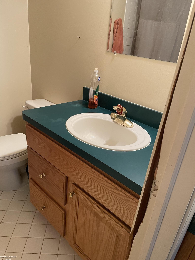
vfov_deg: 67.3
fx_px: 195
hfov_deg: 53.1
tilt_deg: -26.1
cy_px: 130
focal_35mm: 26
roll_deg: -6.4
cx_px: 98
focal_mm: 4.2
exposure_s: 1/60
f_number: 1.6
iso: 400
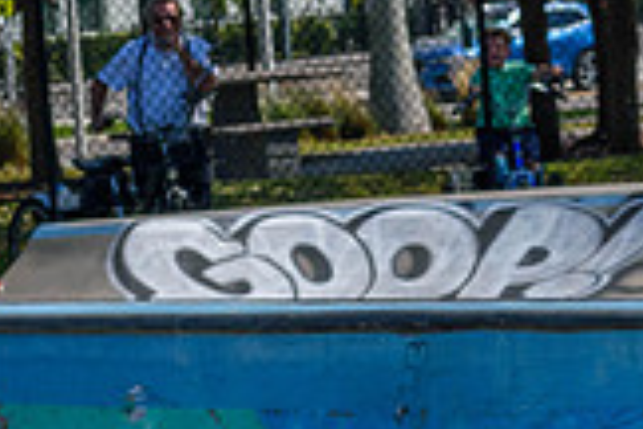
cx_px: 905
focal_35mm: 386
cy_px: 669
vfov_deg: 3.5
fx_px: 6894
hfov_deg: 5.3
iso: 200
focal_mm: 72
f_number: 8
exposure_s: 1/1000
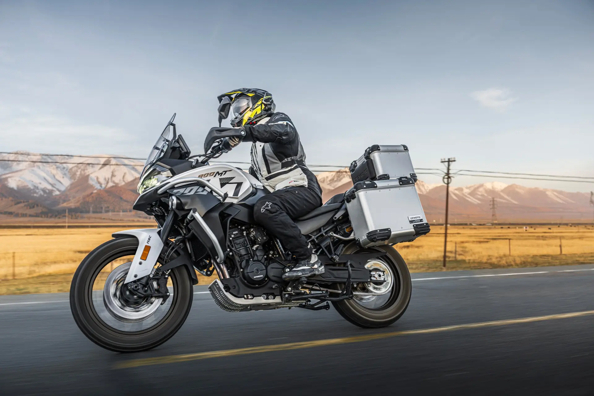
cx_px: 297
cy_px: 198
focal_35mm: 30
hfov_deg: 61.9
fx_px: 495
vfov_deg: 43.6
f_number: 3.2
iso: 50
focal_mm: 30
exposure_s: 1/125
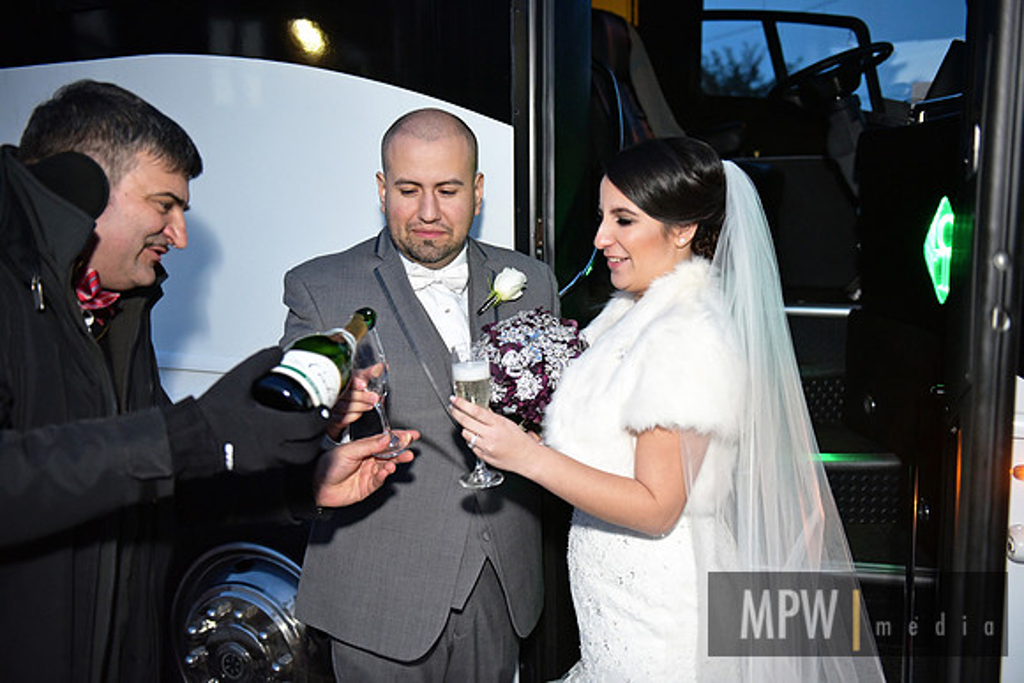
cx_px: 512
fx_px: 967
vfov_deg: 38.9
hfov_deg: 55.8
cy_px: 342
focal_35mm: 34
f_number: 2.8
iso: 2000
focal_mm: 34
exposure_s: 1/125
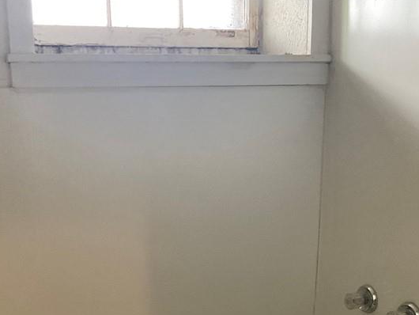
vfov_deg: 25.1
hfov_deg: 34.3
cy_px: 298
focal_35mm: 56
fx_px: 678
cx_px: 196
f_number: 1.8
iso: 250
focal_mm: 3
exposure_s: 1/60
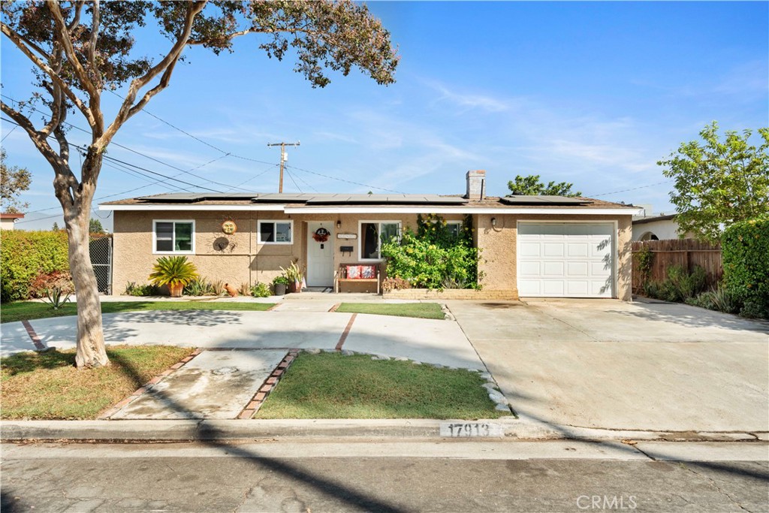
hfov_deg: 78.6
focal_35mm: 22
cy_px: 256
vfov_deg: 57.2
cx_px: 384
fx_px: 470
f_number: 11
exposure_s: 1/80
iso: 400
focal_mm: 22
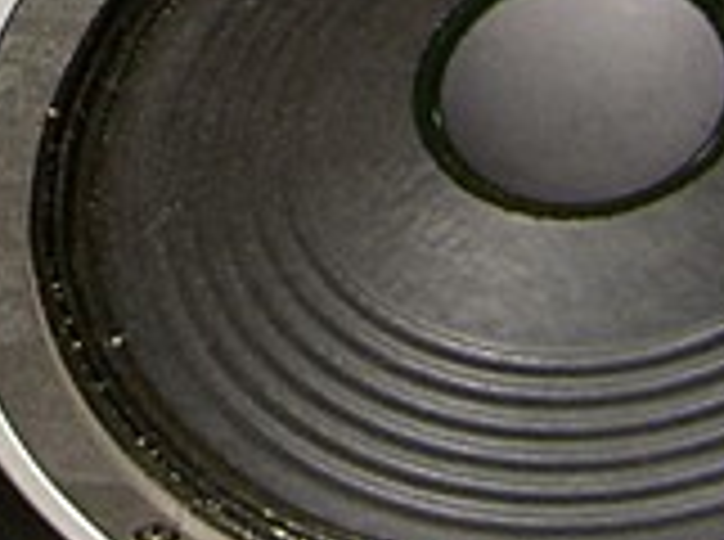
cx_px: -198
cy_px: -297
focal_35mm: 218
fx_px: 4549
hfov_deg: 9.0
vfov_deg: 6.7
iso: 50
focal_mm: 9
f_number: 2.5
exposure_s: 1/40
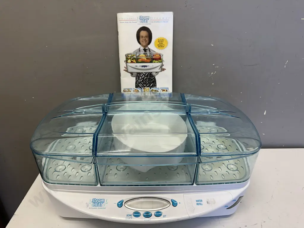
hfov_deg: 71.6
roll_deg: +0.4
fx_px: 211
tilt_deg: -27.4
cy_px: 114
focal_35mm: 24
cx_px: 152
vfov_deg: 56.8
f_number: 1.78
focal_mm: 6.86
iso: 80
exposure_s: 1/100
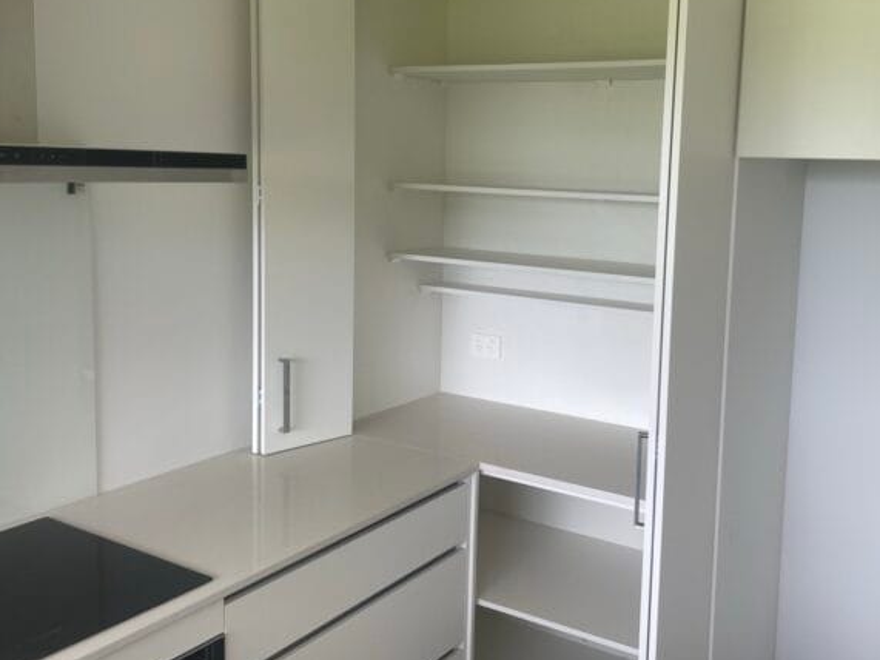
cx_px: 542
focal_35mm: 35
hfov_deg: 52.2
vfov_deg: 40.6
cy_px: 274
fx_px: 890
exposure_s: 1/158
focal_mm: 4.2
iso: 32
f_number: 1.6
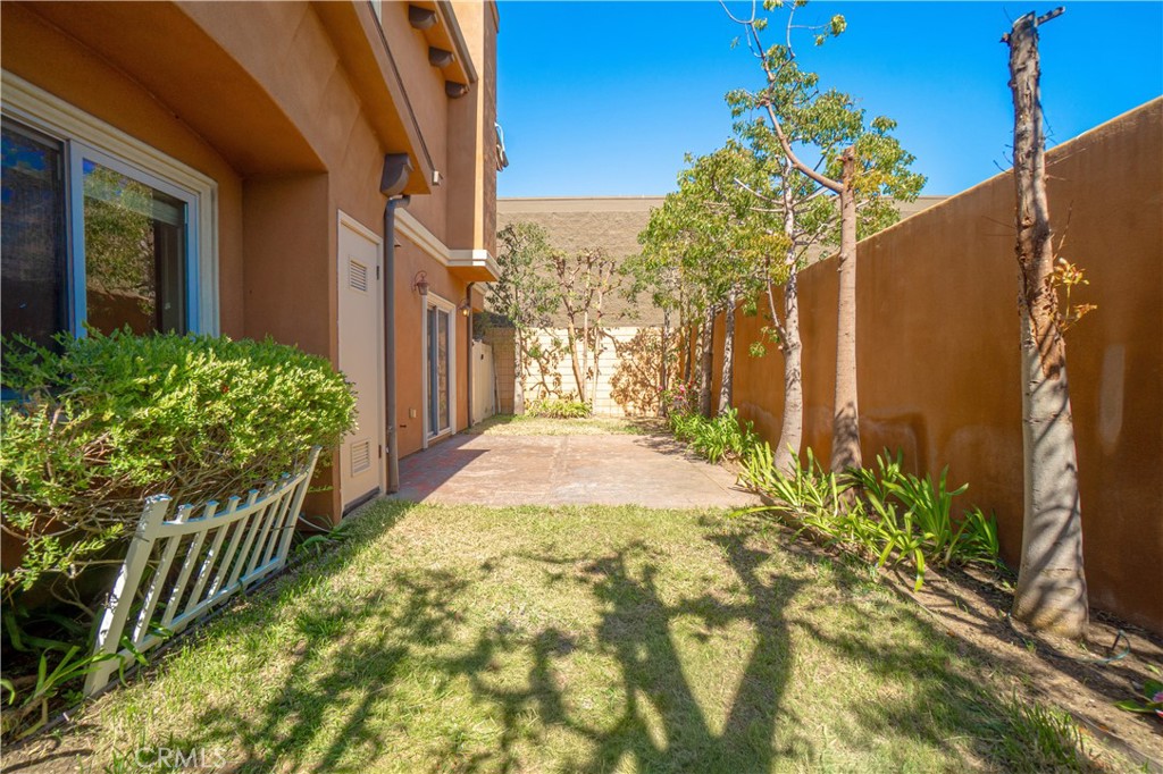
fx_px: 484
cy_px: 387
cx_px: 582
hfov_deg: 100.4
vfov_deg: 77.3
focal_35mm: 15
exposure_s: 1/160
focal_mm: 10
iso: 100
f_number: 8
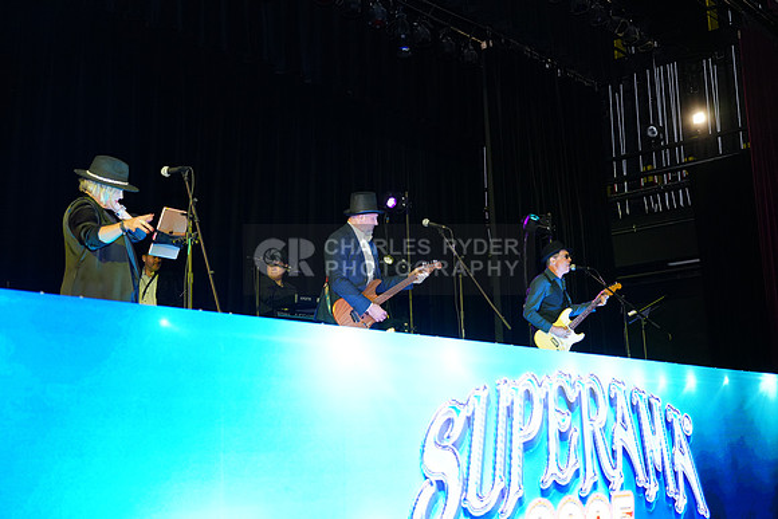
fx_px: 929
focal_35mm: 43
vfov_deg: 31.2
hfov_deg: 45.4
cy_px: 260
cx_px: 389
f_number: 4
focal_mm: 43
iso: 1600
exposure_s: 1/250
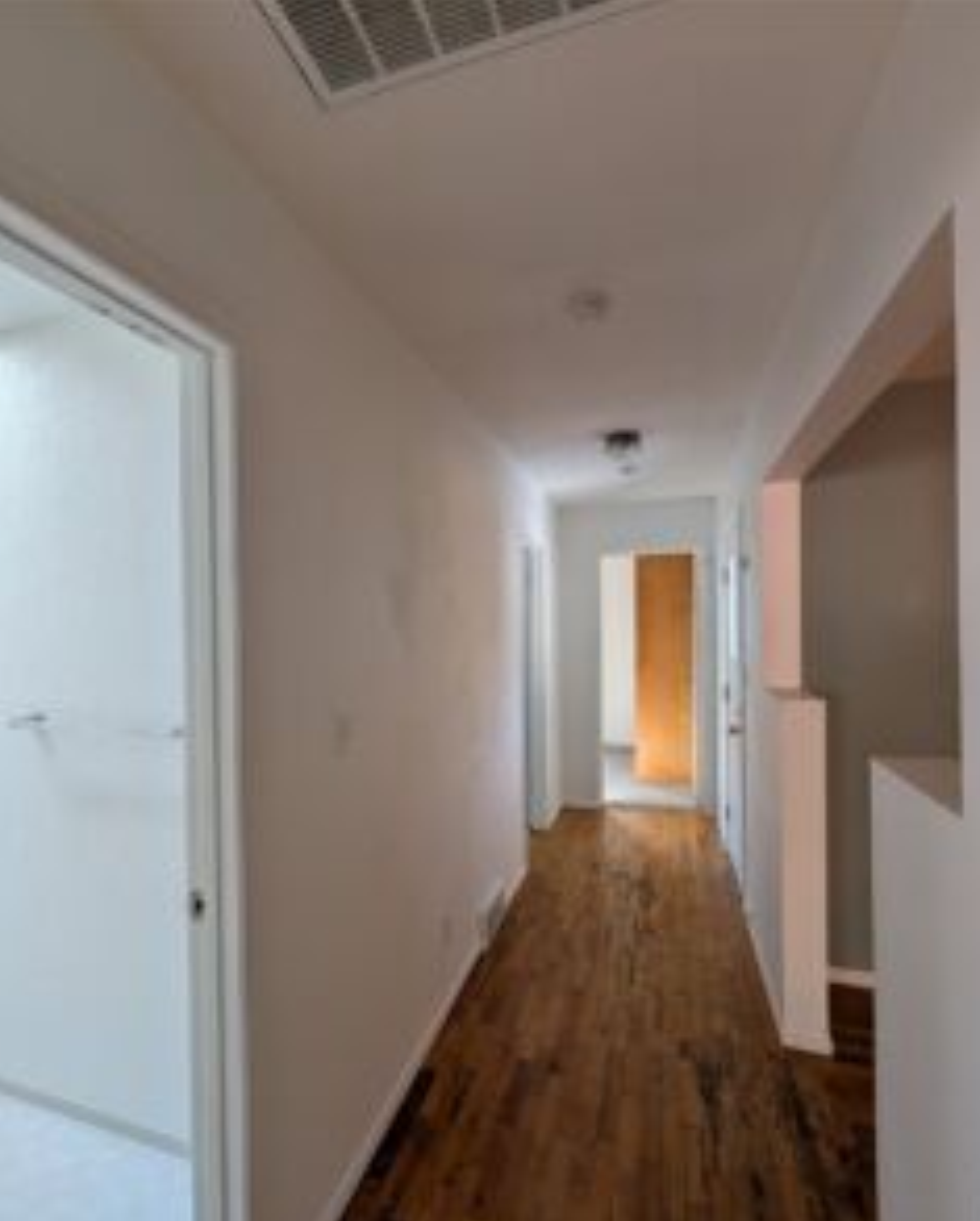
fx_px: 579
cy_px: 623
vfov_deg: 93.0
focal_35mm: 16
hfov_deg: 80.1
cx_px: 430
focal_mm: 2.02
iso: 52
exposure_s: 1/206
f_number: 1.7
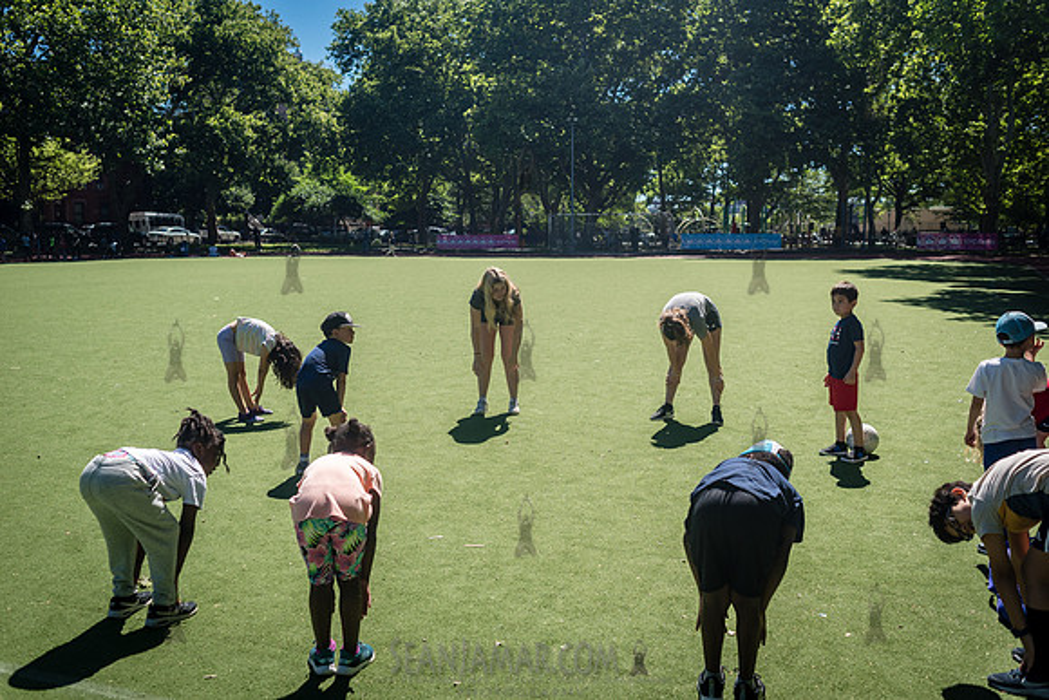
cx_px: 524
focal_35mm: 35
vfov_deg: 37.9
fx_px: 1020
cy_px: 350
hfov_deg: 54.4
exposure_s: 1/3200
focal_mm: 35
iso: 320
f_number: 4
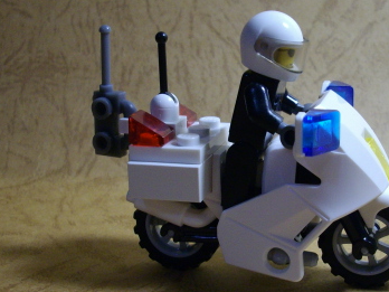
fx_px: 764
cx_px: 269
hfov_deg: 28.3
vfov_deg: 21.6
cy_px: 121
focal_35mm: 68
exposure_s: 1/50
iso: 179
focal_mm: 6.2
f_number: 2.8
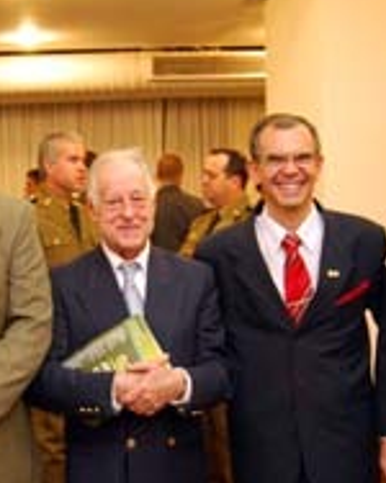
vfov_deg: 28.6
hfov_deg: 23.0
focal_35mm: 66
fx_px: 944
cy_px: 303
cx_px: 113
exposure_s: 1/25
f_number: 3.8
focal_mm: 22
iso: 800
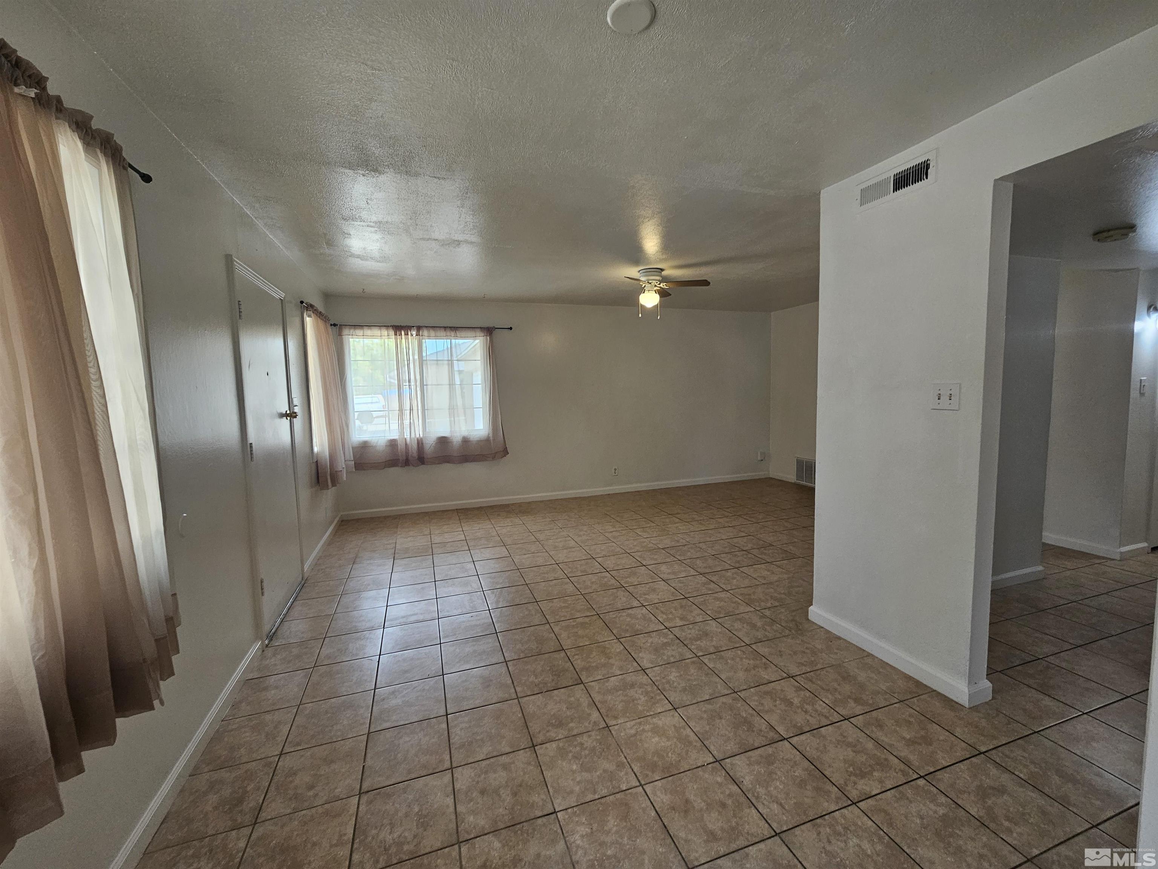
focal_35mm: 13
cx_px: 579
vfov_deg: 89.9
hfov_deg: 106.2
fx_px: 435
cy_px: 434
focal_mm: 2.2
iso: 100
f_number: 2.2
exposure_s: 1/60
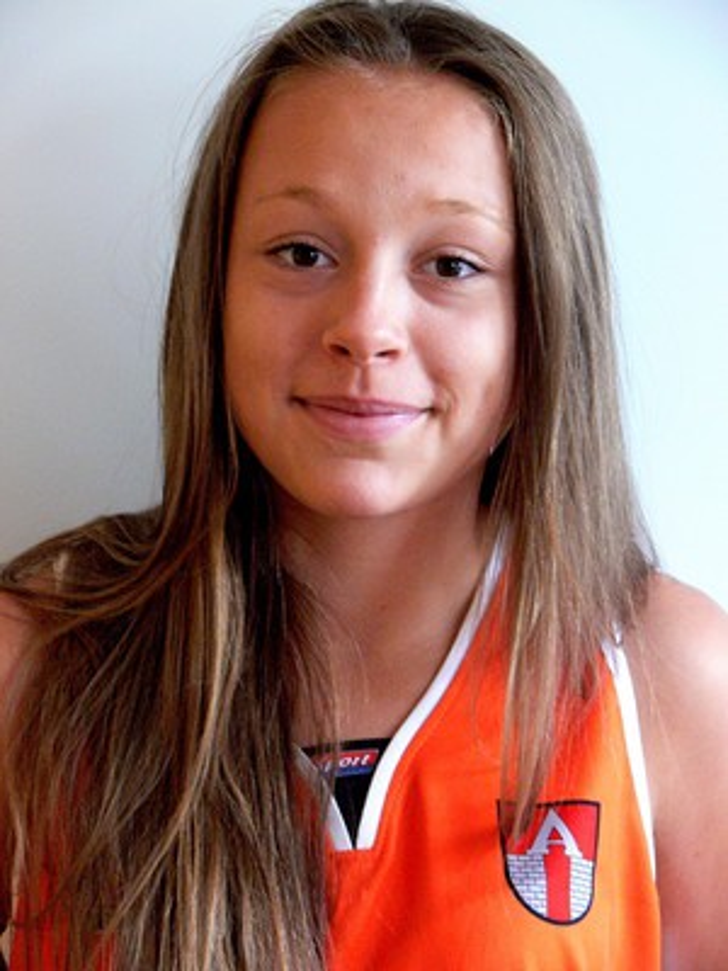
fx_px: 3589
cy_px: 486
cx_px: 364
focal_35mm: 128
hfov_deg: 11.6
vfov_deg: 15.4
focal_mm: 27
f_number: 3.6
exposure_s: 1/30
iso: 400
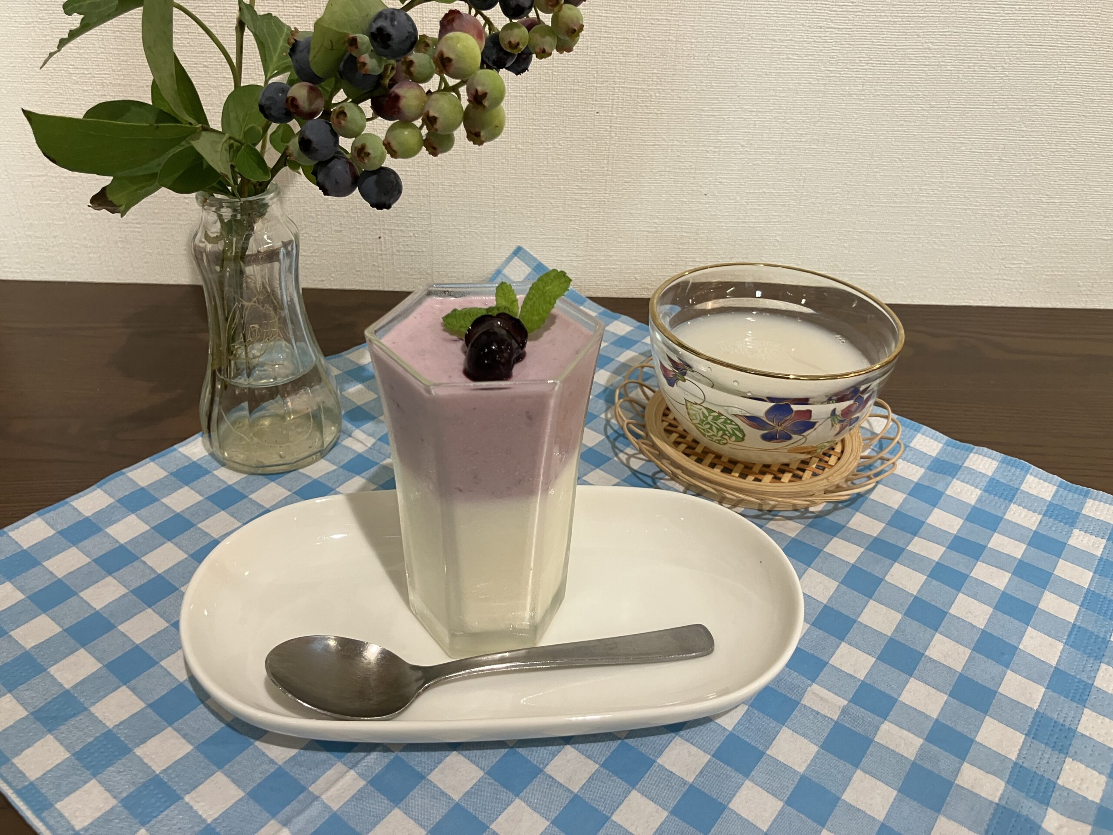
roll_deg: -2.2
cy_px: 418
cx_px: 556
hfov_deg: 63.4
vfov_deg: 49.7
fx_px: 900
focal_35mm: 28
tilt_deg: -32.4
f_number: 1.8
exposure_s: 1/60
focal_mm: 3.99
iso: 125
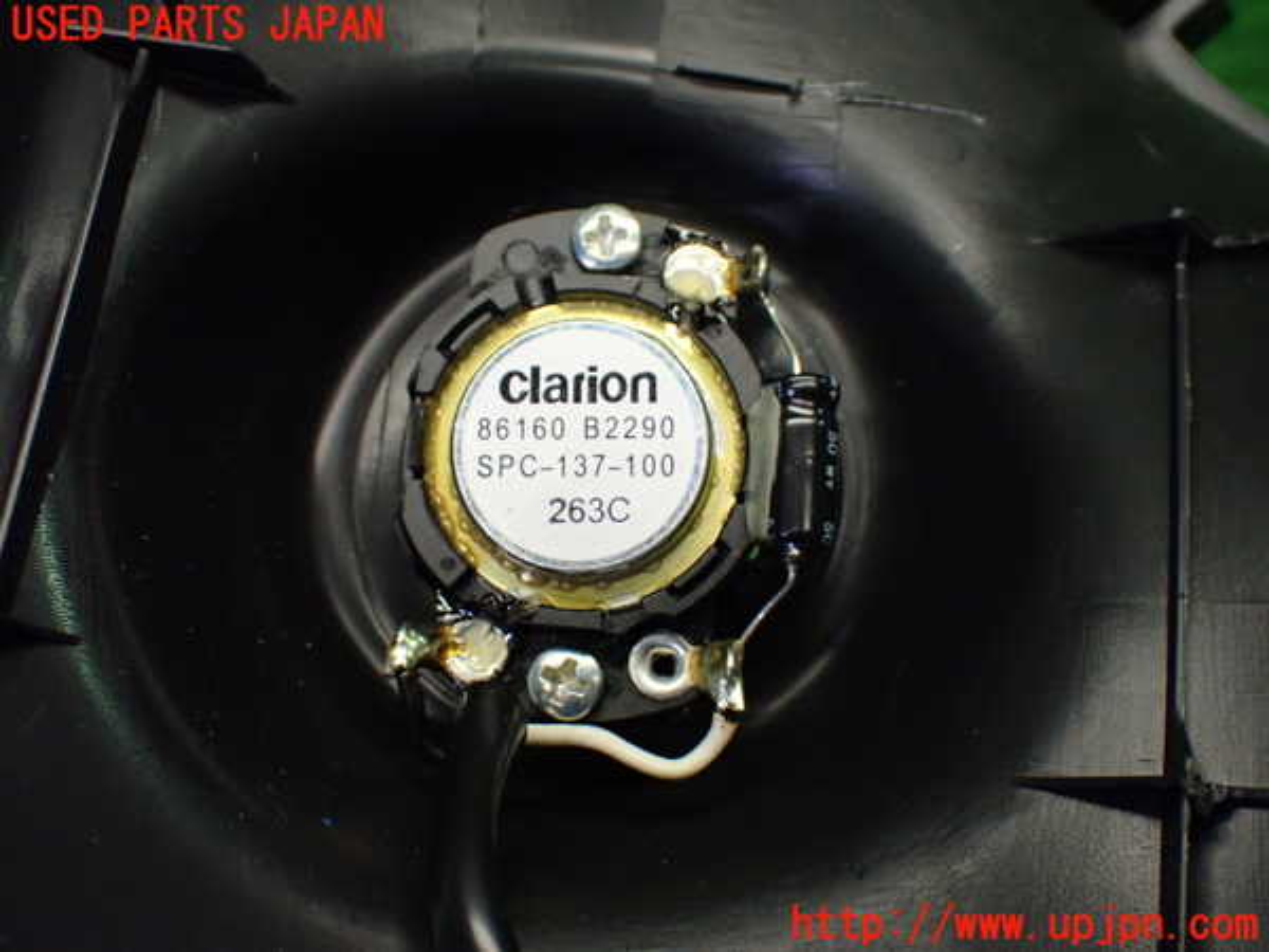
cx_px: 634
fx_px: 1833
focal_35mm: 50
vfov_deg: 29.1
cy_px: 476
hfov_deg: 38.2
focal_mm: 9.01
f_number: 3.2
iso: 800
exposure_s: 1/160
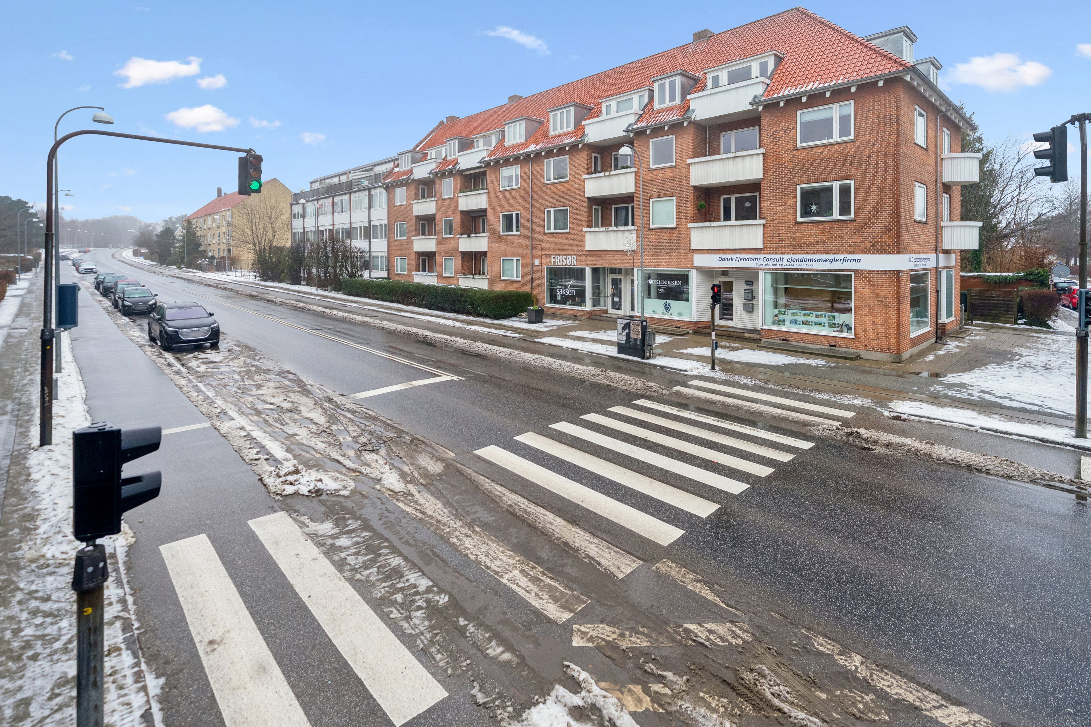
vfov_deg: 77.3
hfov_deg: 100.4
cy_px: 364
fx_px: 455
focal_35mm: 15
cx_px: 546
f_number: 5
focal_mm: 15
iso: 320
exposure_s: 1/200
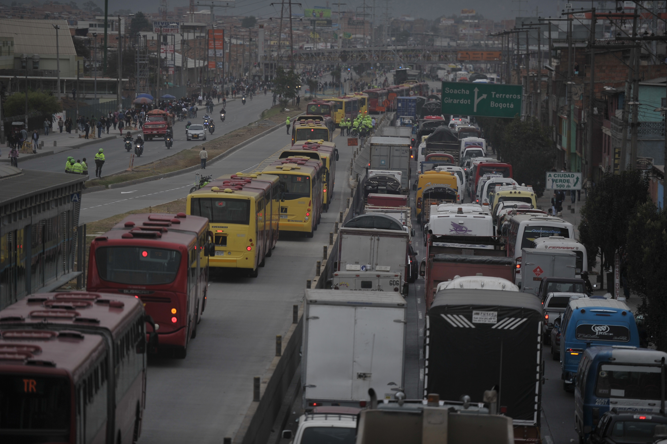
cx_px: 334
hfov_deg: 10.8
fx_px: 3518
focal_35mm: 190
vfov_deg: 7.2
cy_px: 222
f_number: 2.8
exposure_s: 1/4000
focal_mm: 190
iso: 200
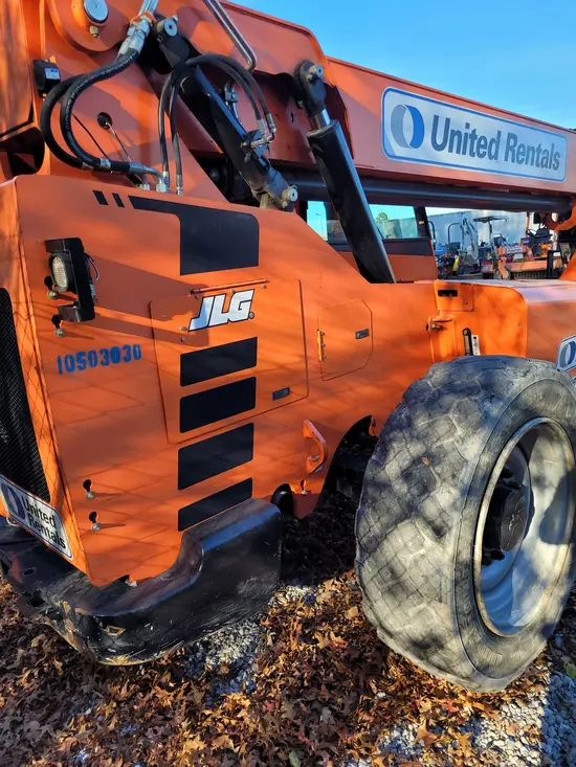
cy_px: 384
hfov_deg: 53.1
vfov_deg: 67.3
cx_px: 288
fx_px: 577
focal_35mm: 26
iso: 40
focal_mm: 5.4
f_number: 1.8
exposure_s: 1/525
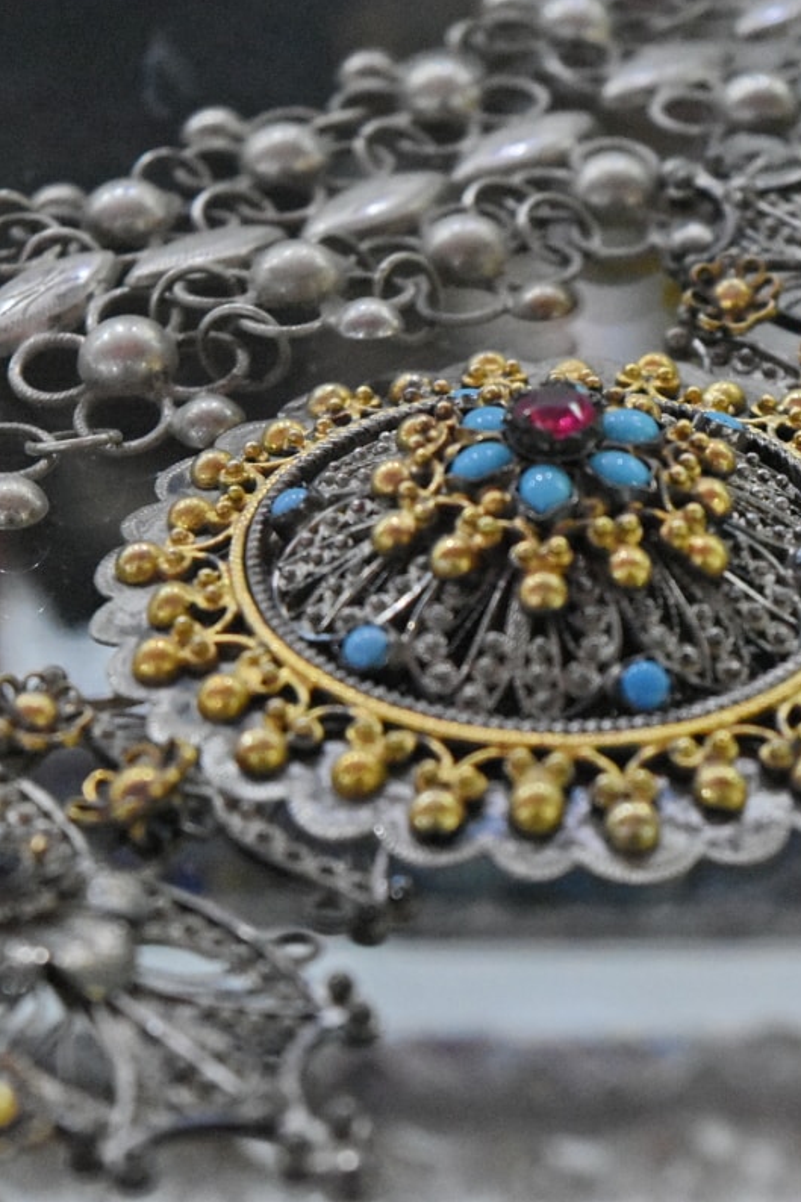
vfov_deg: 16.4
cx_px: 592
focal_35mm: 125
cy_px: 598
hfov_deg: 11.0
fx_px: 4165
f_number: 5.6
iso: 7200
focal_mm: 55
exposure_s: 1/100
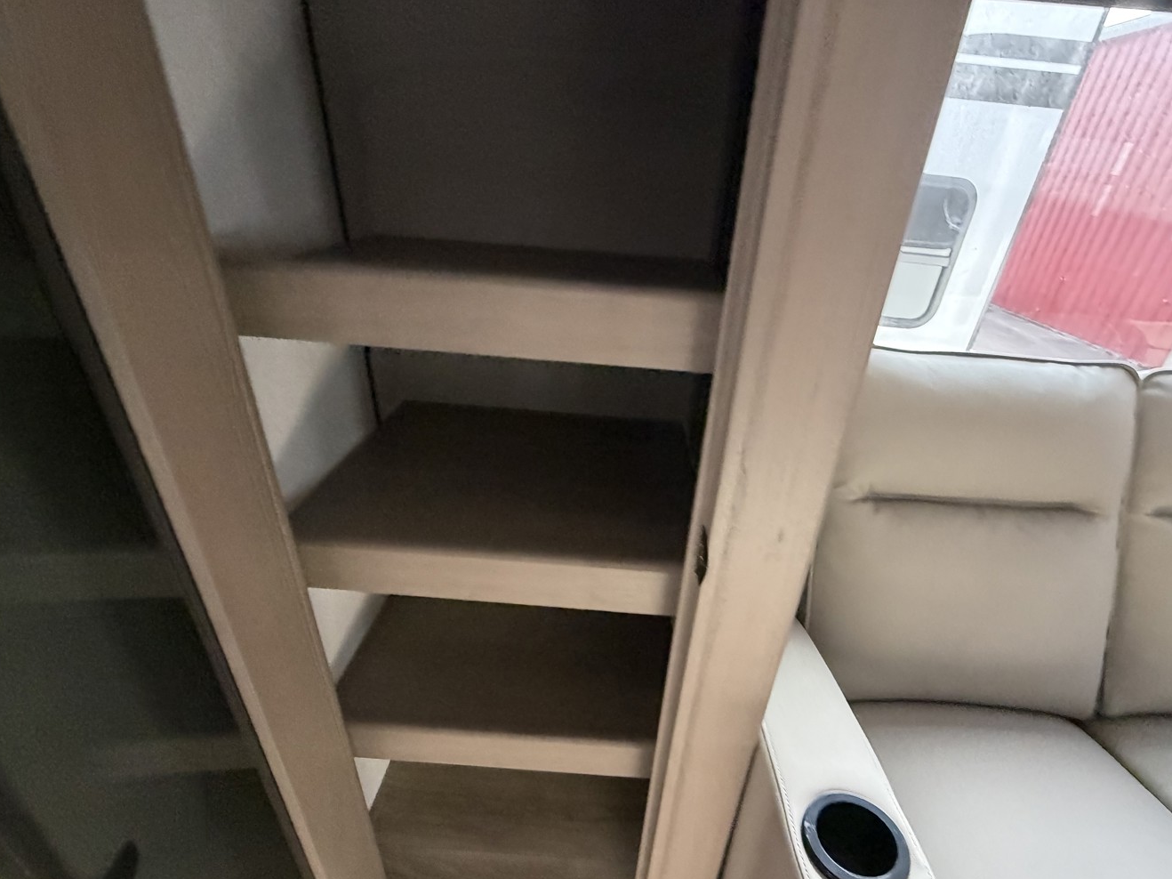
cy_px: 519
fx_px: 575
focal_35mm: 17
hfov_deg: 91.0
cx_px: 618
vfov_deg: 74.1
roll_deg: -10.8
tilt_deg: -30.2
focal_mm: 2.22
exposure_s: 1/117
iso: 320
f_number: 2.2
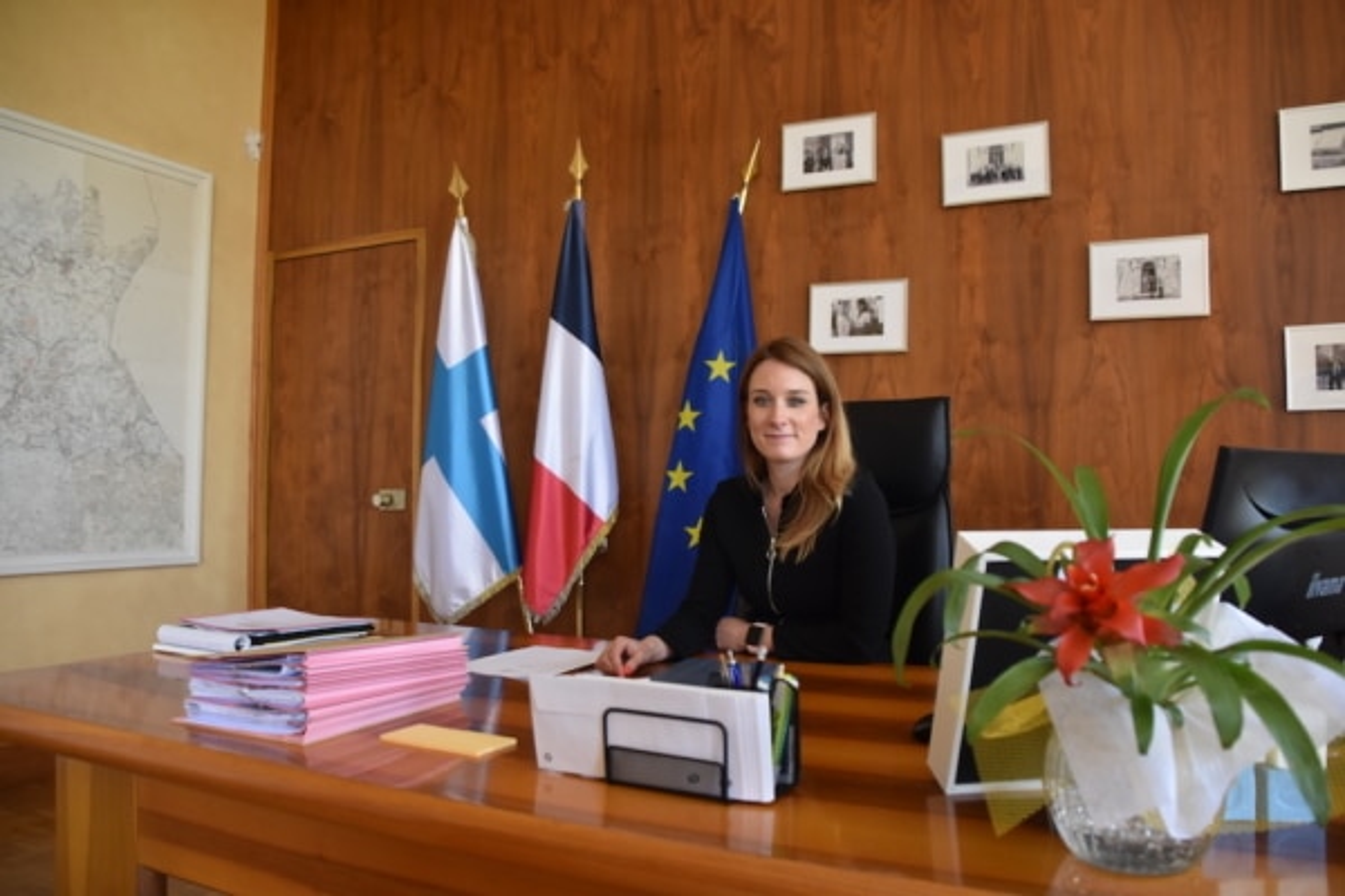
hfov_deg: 67.4
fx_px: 1009
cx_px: 672
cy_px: 448
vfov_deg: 47.9
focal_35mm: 27
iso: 800
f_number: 3.5
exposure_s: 1/200
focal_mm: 18
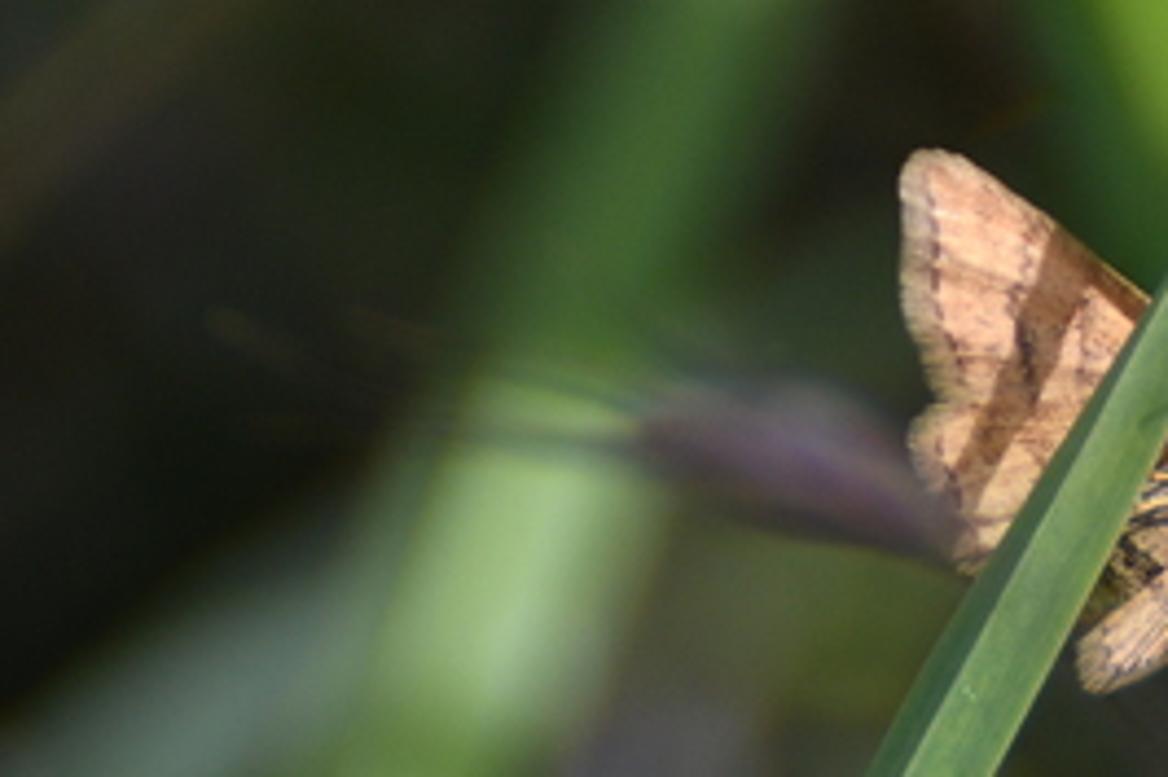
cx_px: 1032
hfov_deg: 1.4
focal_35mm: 1464
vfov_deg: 0.9
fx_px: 47467
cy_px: 378
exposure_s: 1/2000
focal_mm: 270
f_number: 5.6
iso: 400
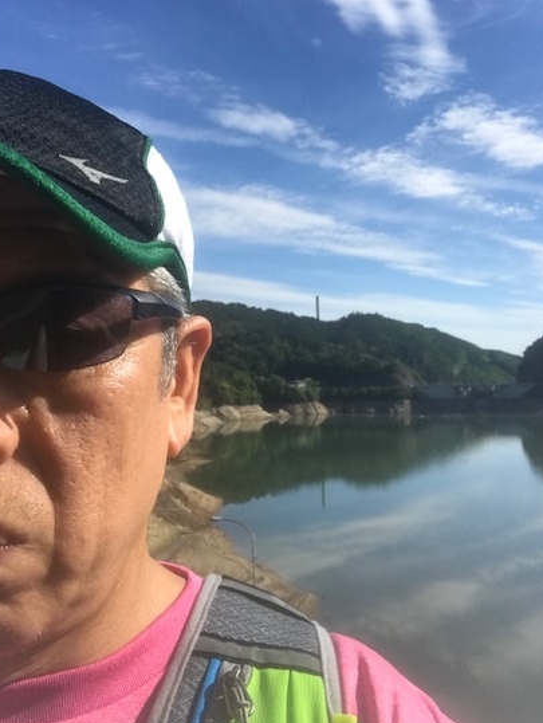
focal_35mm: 38
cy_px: 299
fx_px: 794
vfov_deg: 48.7
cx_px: 258
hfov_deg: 37.8
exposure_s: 1/1404
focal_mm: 2.87
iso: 25
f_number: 2.2
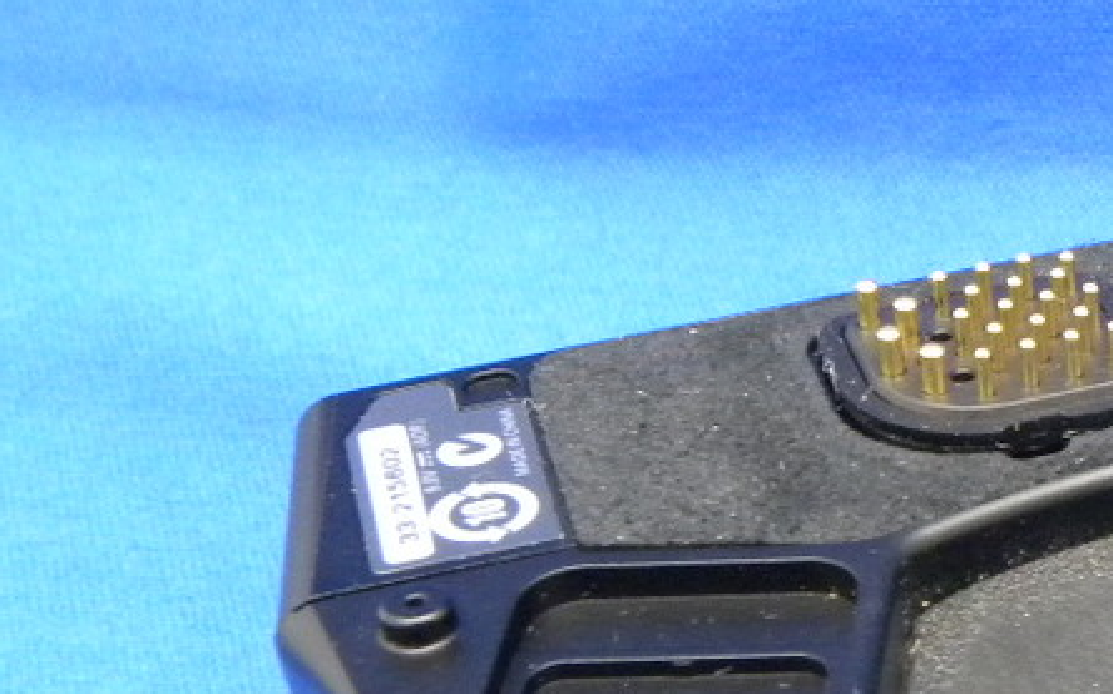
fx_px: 3214
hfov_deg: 18.5
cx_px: 1381
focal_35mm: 106
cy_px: 501
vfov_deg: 12.3
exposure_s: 1/17.1
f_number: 4.5
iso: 400
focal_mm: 6.6
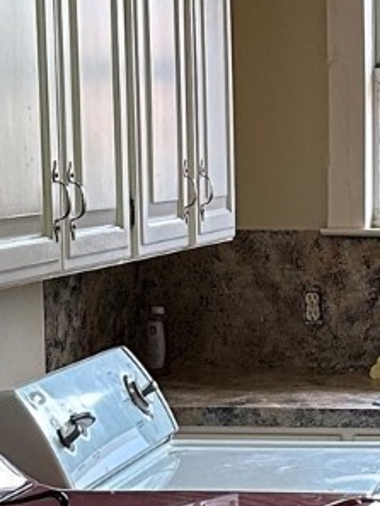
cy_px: 365
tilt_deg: -6.0
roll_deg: -0.2
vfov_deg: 15.8
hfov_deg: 11.3
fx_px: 1814
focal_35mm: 124
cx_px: 620
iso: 320
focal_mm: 6.86
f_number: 1.78
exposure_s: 1/60
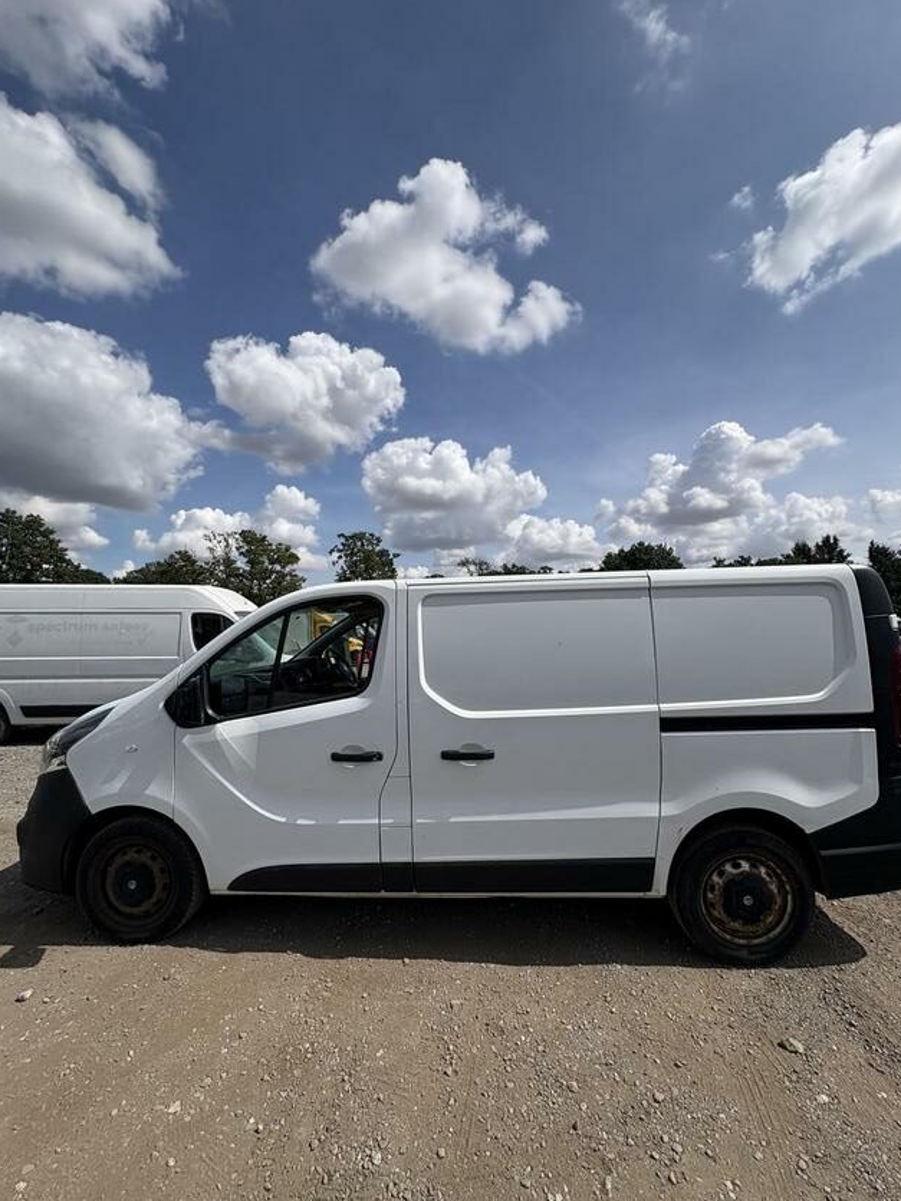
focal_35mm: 15
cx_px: 463
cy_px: 616
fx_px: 521
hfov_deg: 81.7
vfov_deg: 98.1
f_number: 2.2
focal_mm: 2.22
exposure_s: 1/4132
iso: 50
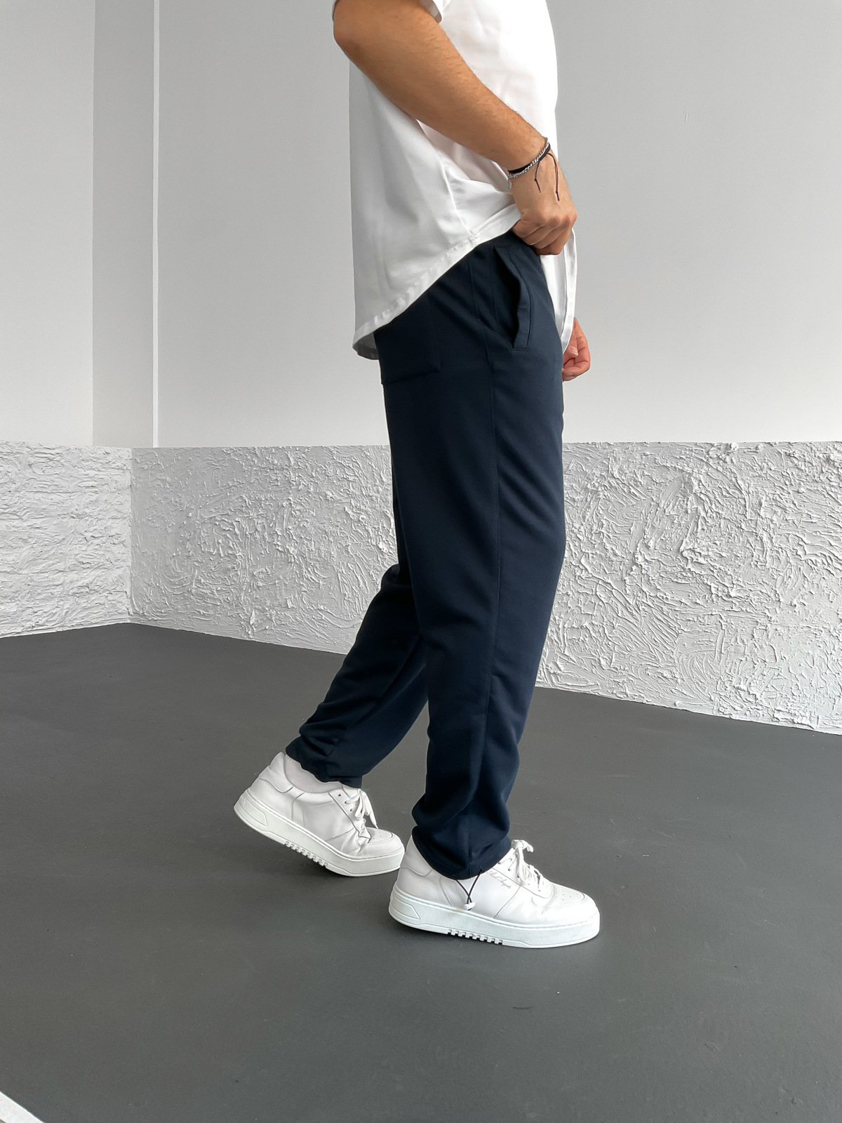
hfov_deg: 48.2
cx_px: 421
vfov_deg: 61.7
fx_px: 941
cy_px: 562
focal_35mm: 29
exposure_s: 1/120
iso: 50
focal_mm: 3
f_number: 1.8
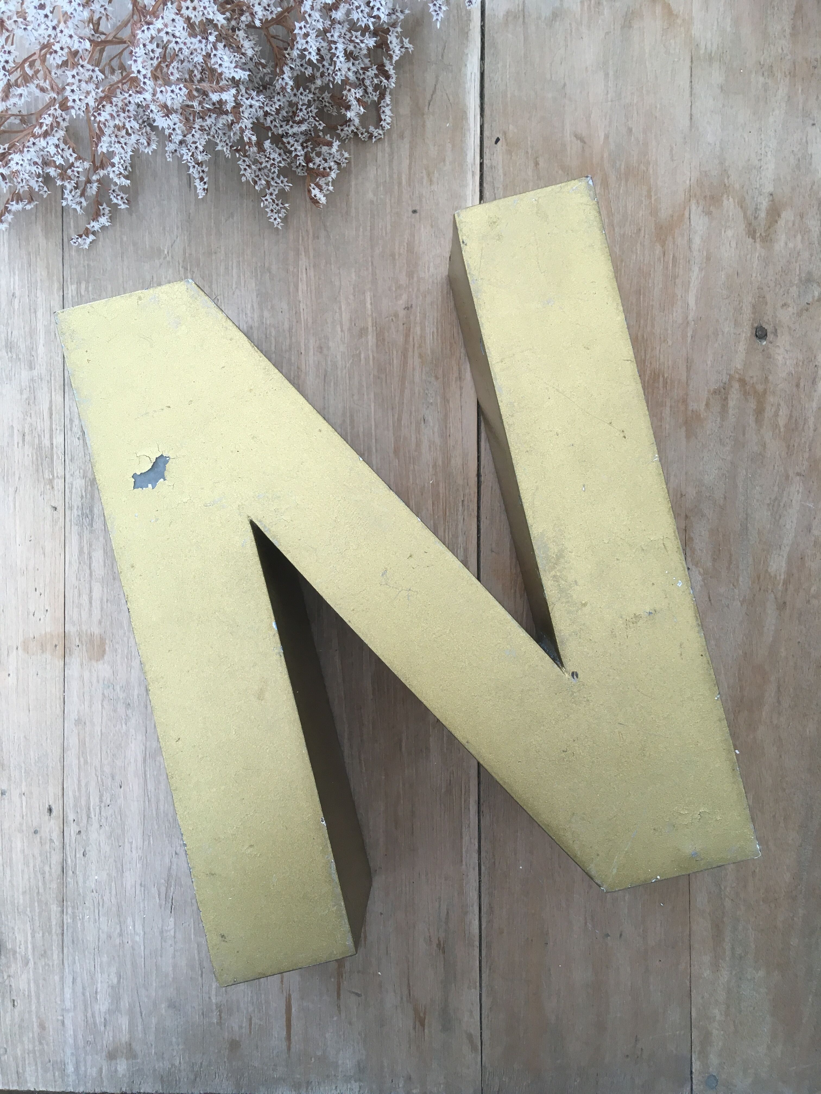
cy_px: 547
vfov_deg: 61.7
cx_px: 410
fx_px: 917
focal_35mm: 29
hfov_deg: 48.2
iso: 25
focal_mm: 4.15
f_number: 2.2
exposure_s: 1/33
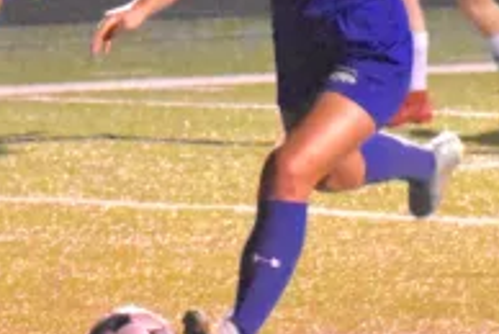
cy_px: -5
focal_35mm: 781
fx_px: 10841
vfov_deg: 1.8
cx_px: 273
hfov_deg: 2.6
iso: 9000
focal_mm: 135
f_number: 5
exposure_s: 1/500
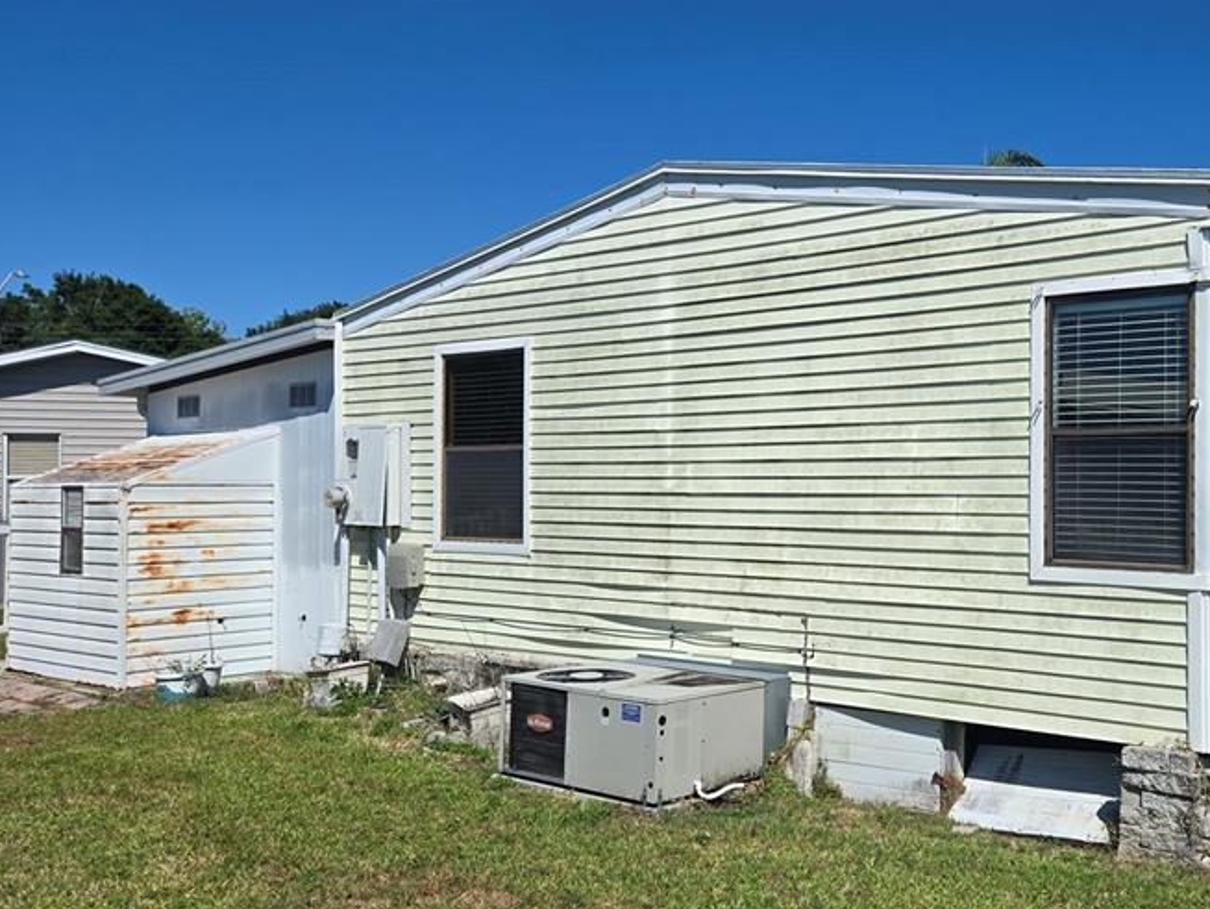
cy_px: 476
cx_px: 875
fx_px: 1259
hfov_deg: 49.7
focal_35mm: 36
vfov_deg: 39.7
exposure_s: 1/3687
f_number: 1.8
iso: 25
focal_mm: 5.4
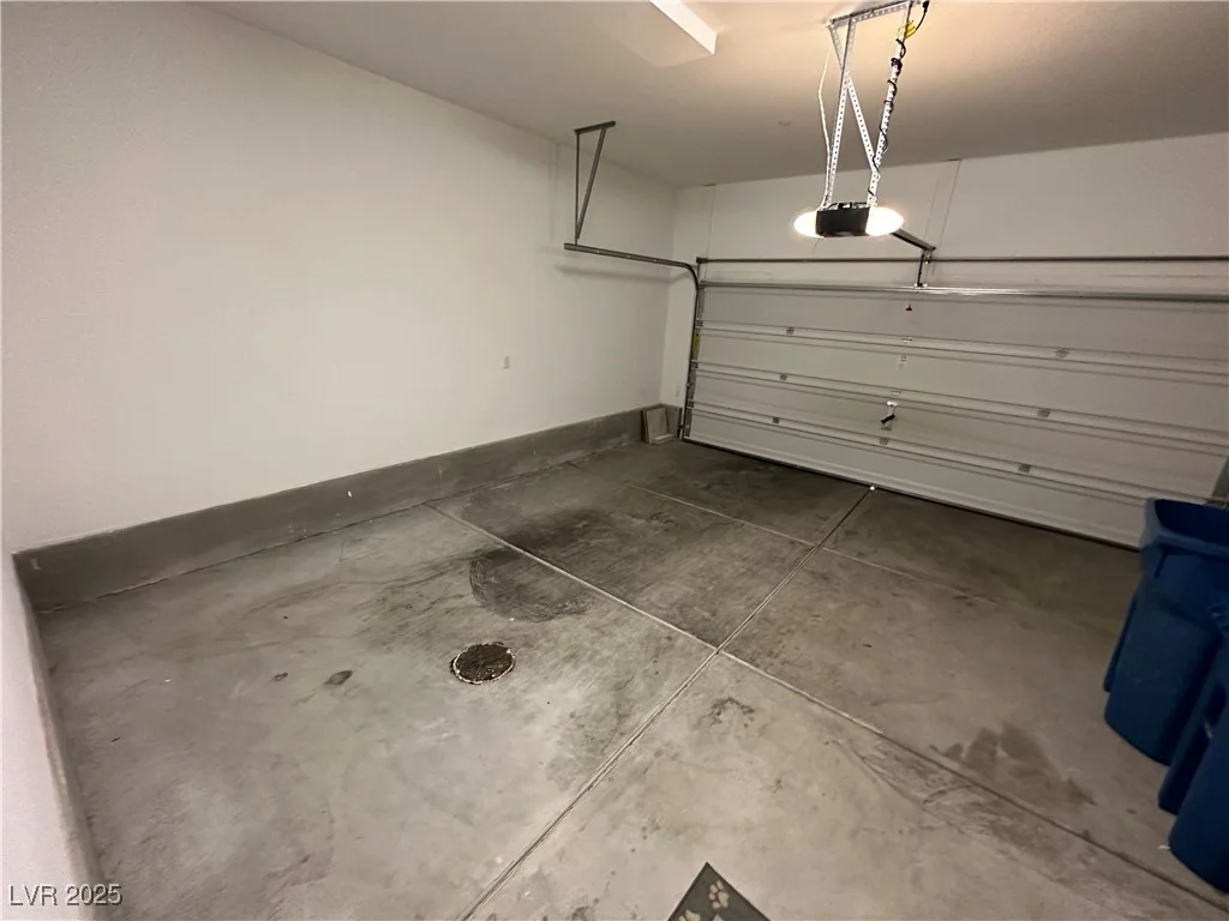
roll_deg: -2.7
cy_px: 460
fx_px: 497
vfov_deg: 85.7
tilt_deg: -17.7
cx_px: 614
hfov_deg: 102.1
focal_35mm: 14
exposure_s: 1/60
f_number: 2.2
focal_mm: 2.22
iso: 800
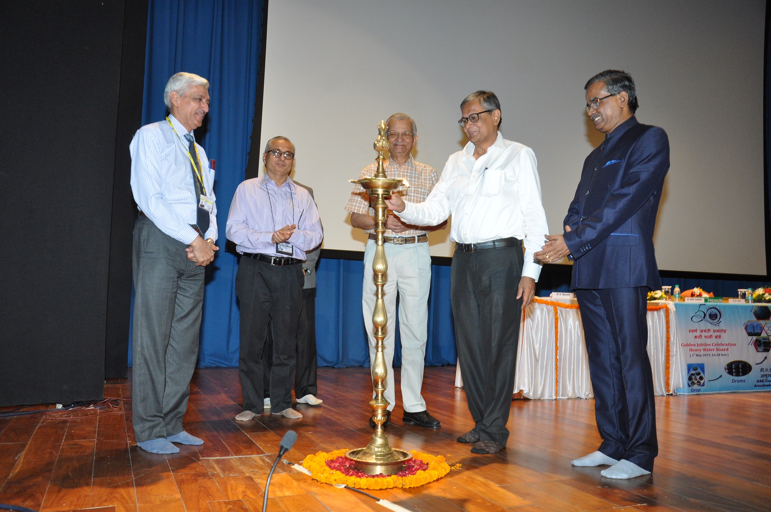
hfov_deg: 59.6
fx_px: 674
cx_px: 386
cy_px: 256
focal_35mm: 32
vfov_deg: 41.6
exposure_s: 1/125
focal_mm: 21
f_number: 5.6
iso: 1250
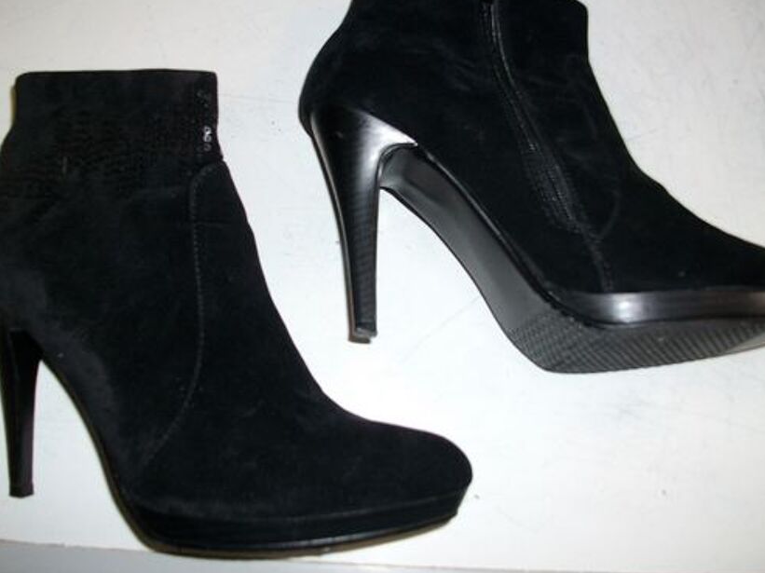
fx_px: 862
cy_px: 267
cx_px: 362
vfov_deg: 36.8
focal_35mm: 39
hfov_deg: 47.9
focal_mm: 5.7
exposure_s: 1/40
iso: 125
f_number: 2.9
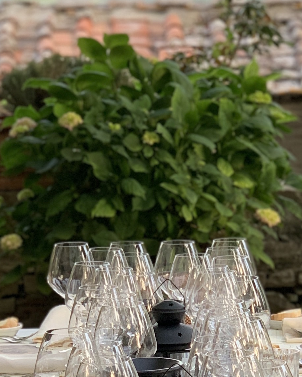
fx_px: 1989
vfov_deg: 10.7
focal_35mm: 178
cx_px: 145
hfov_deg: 8.7
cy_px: 422
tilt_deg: -12.6
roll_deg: +0.2
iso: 64
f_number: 2.4
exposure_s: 1/122
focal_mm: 6
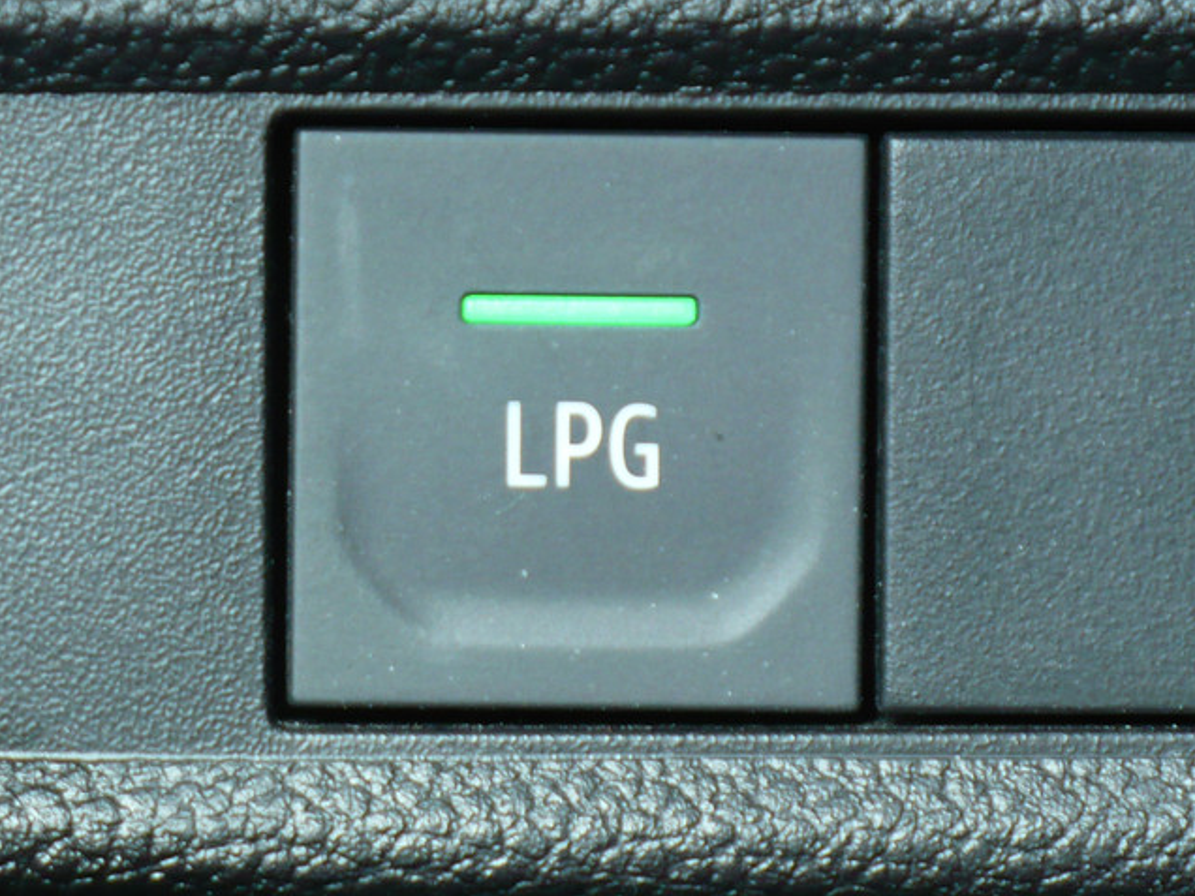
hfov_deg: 12.7
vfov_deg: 9.5
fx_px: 5385
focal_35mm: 156
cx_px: 598
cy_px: 449
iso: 200
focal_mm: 17.2
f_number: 3.5
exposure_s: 1/20
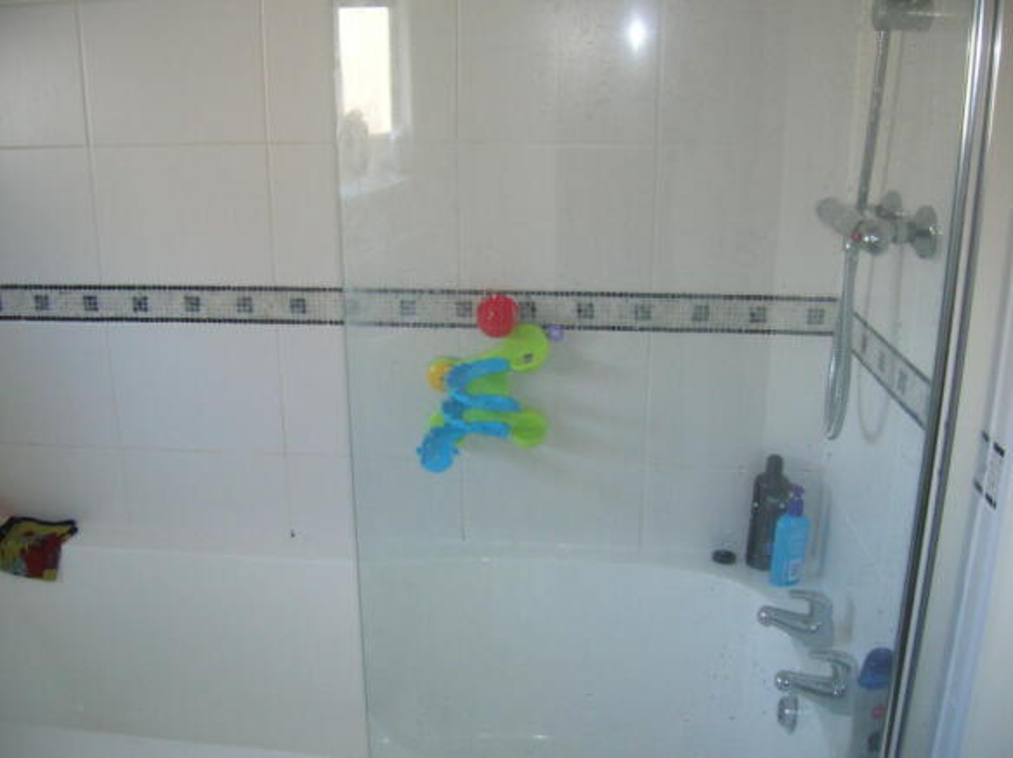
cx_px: 506
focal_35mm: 34
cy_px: 379
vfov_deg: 41.7
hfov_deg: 54.0
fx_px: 994
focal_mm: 5.7
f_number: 2.9
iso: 185
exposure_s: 1/28
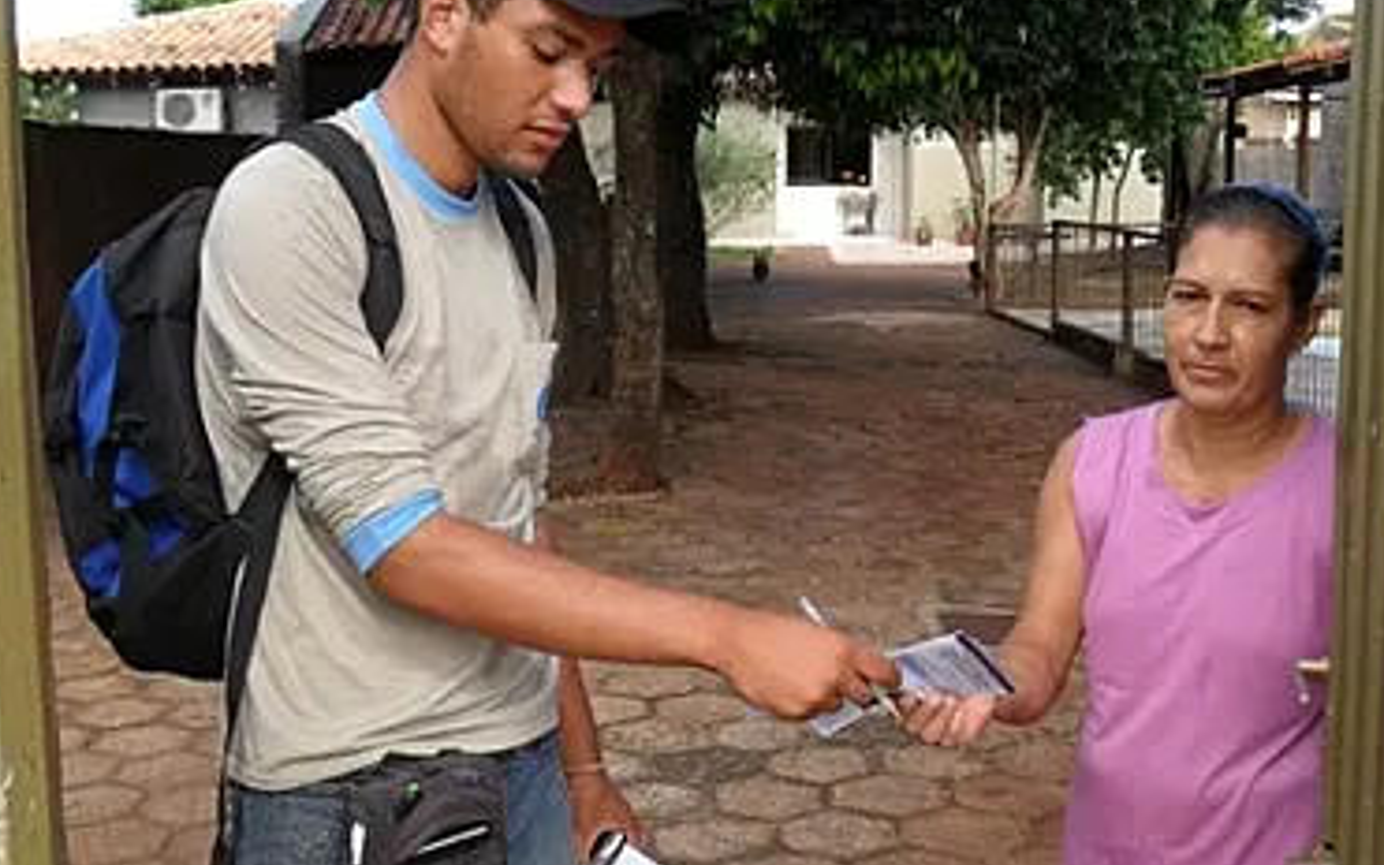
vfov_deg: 32.0
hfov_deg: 49.3
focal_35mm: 40
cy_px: 380
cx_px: 716
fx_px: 1509
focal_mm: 6.3
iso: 80
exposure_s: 1/350
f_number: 3
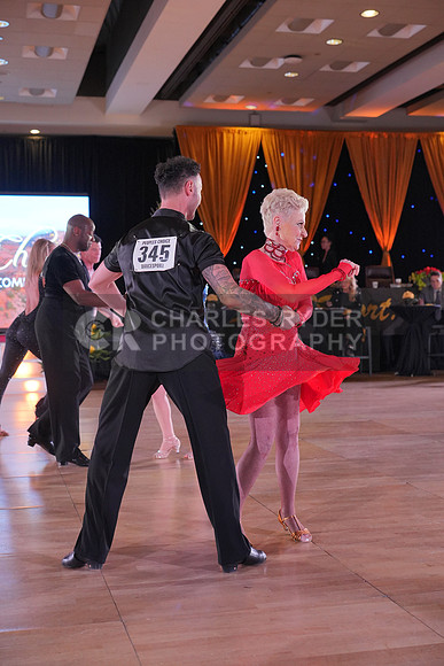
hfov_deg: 27.0
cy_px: 333
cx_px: 222
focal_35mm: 50
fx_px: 924
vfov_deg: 39.6
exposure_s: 1/400
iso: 2000
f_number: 4
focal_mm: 50
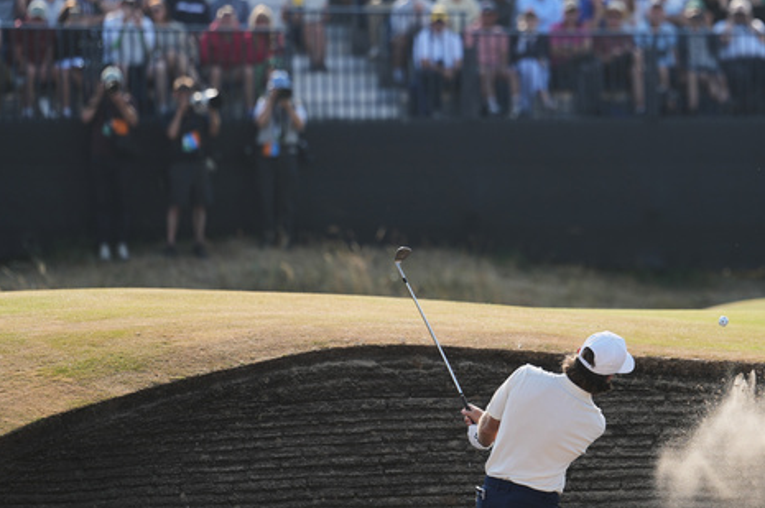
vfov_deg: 4.5
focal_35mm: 302
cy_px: 158
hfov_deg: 6.8
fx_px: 6411
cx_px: 624
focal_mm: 137
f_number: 2
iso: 100
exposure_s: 1/2500
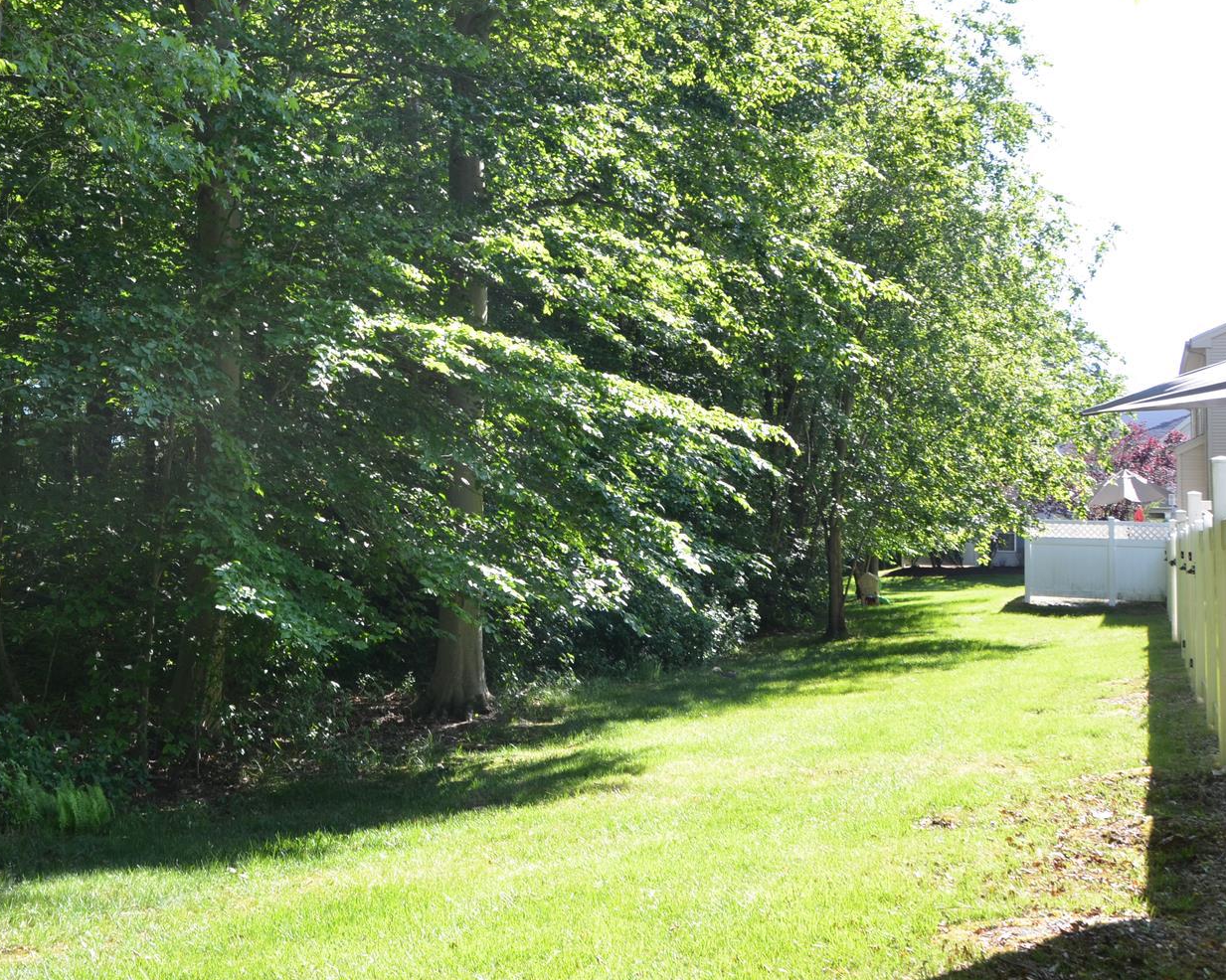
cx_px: 259
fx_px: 1524
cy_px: 342
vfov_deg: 35.4
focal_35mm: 42
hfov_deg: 42.0
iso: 200
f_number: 6.3
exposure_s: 1/160
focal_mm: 18
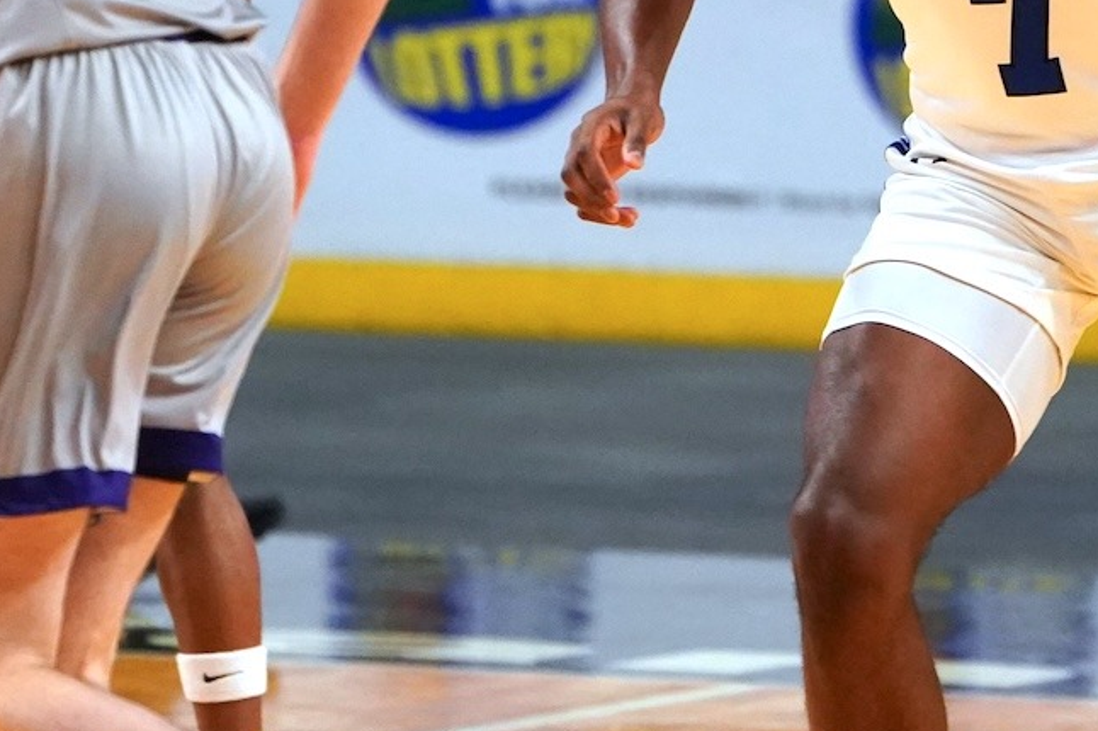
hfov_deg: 2.6
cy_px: 93
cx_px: 959
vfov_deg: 1.7
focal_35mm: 793
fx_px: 24173
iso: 6400
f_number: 5.6
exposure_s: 1/1250
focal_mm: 256
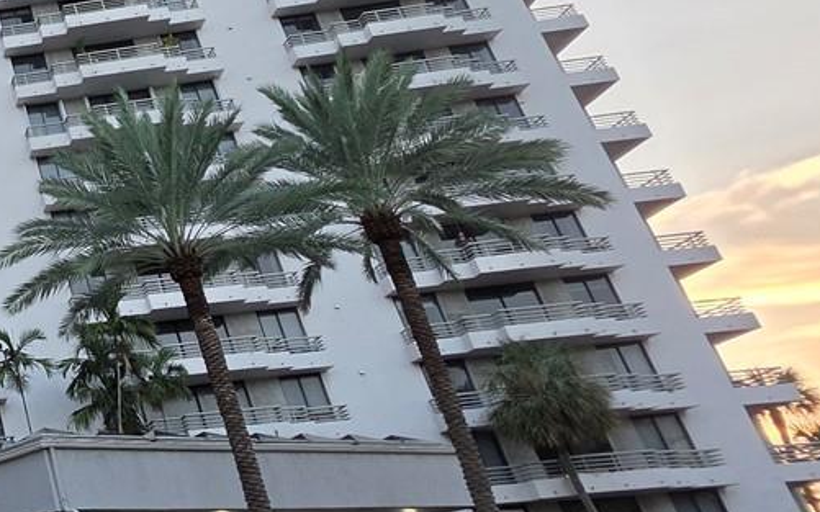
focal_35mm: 44
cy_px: 139
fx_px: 983
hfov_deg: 30.1
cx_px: -360
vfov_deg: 28.8
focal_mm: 2.2
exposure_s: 1/120
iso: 40
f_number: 1.9
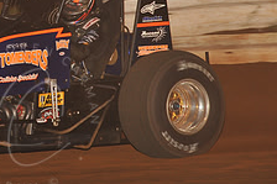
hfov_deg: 4.3
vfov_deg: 2.9
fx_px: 3691
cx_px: 23
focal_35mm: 480
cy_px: 4
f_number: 6.3
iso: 1000
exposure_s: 1/320
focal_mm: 185
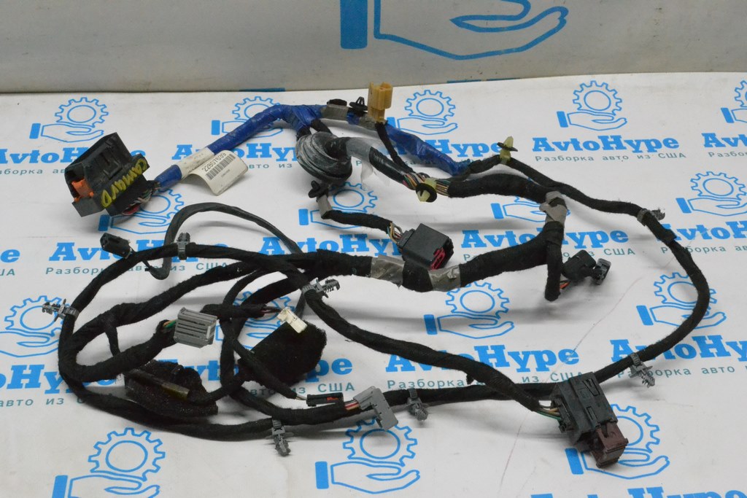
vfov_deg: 26.5
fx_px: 1058
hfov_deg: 38.9
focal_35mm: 51
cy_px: 249
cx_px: 374
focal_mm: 34
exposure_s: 1/125
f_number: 14
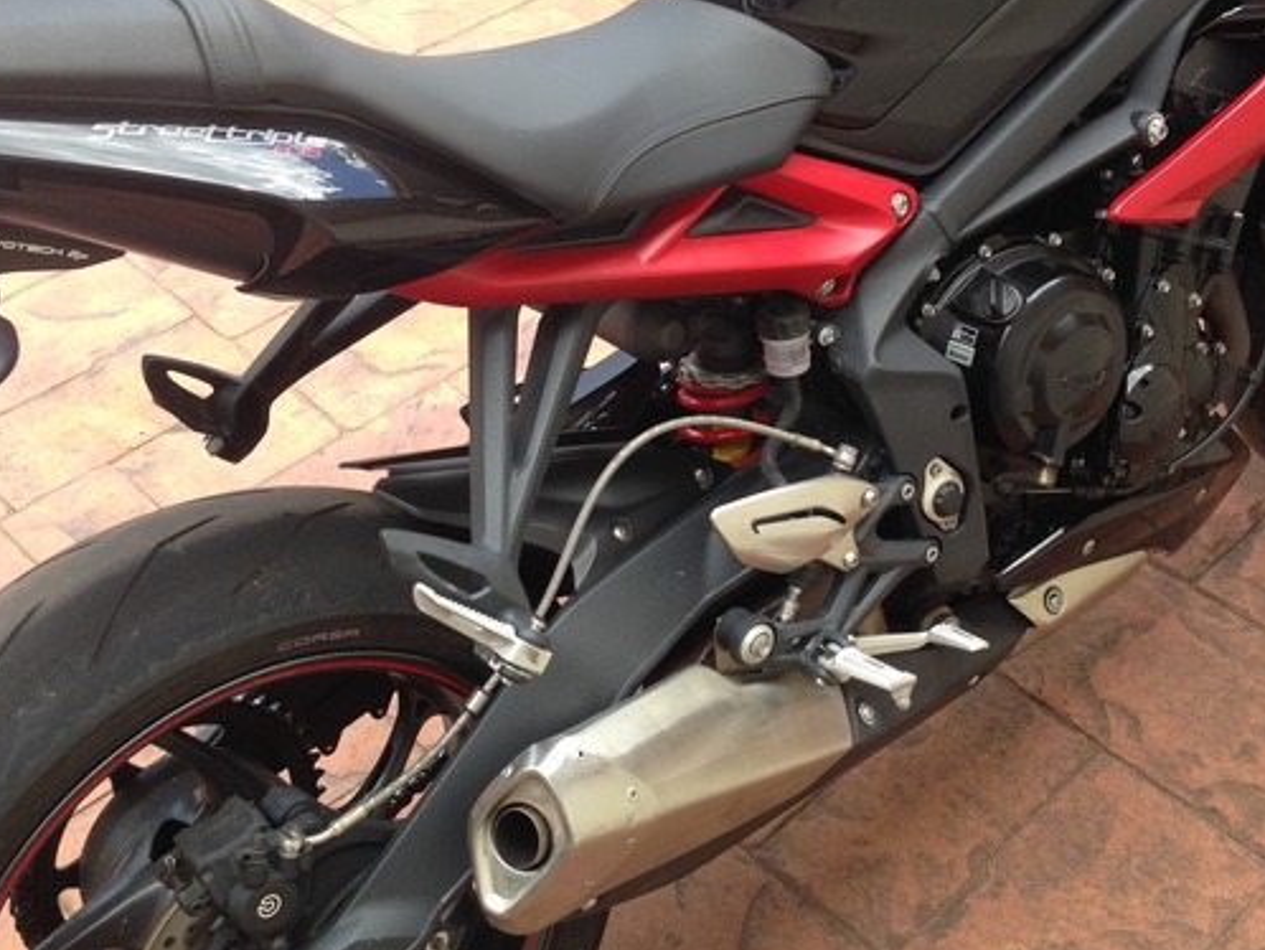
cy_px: 259
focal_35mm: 53
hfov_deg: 36.1
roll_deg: -4.7
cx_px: 742
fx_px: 1938
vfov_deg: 27.2
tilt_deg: -39.6
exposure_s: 1/213
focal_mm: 4.12
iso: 50
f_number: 2.4
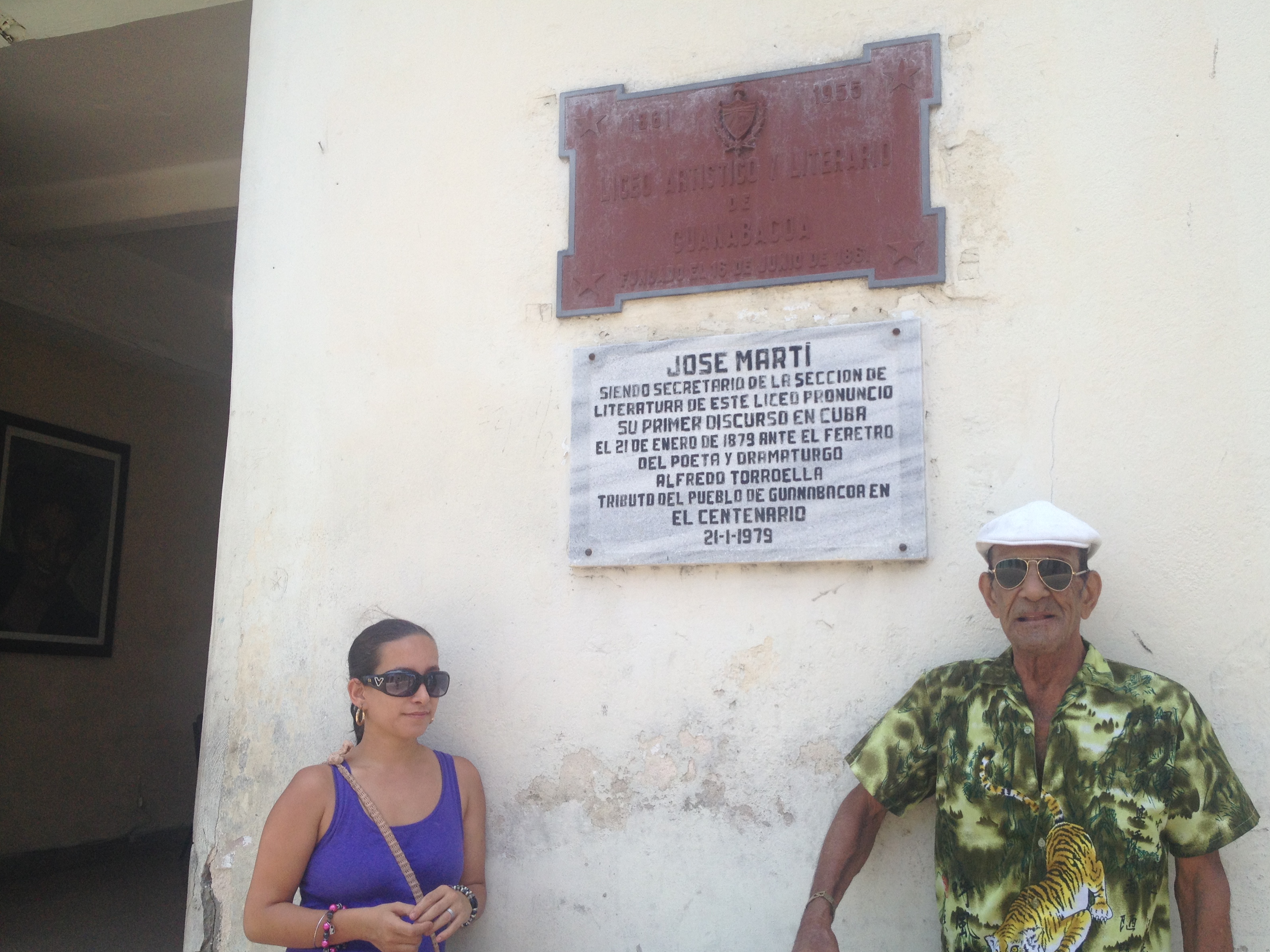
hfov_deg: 51.3
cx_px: 652
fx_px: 1321
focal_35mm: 36
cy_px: 484
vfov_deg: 39.7
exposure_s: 1/635
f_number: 2.4
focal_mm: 4.28
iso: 50
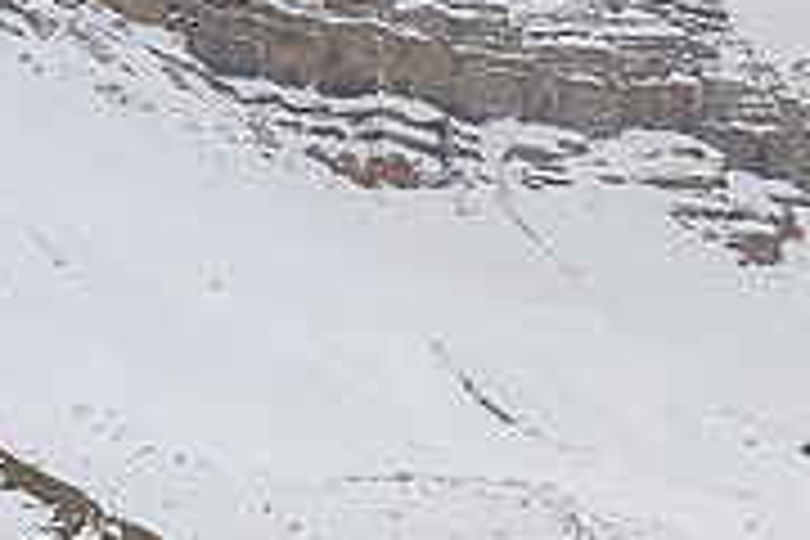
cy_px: 189
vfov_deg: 8.8
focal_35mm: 155
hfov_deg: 12.6
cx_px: 1179
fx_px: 3487
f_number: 14
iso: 800
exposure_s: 1/2000
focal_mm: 48
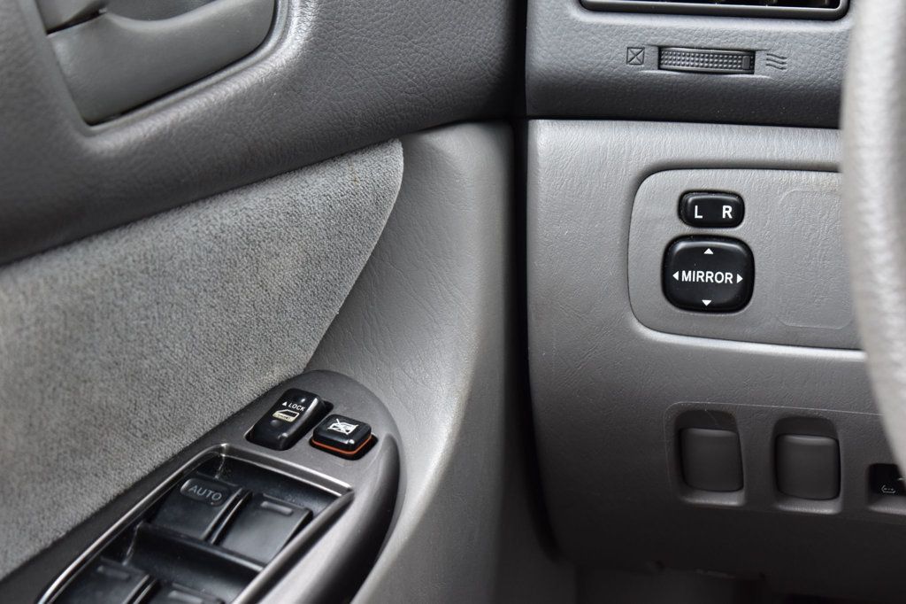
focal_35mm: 82
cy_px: 302
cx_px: 453
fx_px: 2075
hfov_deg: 24.6
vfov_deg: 16.5
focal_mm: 55
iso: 400
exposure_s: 1/25
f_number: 7.1
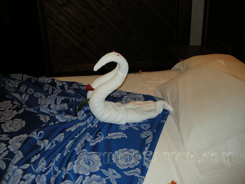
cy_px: 92
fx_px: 248
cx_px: 122
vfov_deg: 40.7
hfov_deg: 52.6
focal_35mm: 35
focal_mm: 7.5
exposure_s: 1/30
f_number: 2.7
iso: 64
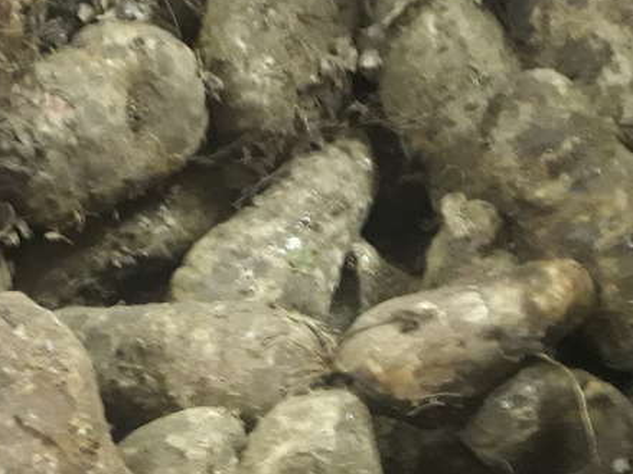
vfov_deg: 22.4
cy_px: 475
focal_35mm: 63
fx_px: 1152
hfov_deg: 30.7
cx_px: 287
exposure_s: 1/15
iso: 800
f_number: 1.9
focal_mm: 3.6
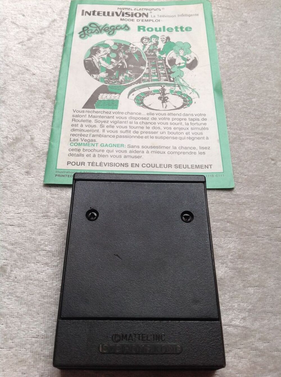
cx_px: 140
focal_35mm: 35
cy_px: 188
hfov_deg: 40.6
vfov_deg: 52.7
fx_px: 380
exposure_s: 1/60
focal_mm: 4.28
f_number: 2.4
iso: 64
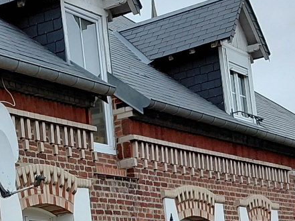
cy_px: 286
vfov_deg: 12.4
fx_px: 989
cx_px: 11
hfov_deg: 16.7
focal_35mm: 116
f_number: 1.8
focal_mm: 4.69
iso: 50
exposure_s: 1/157
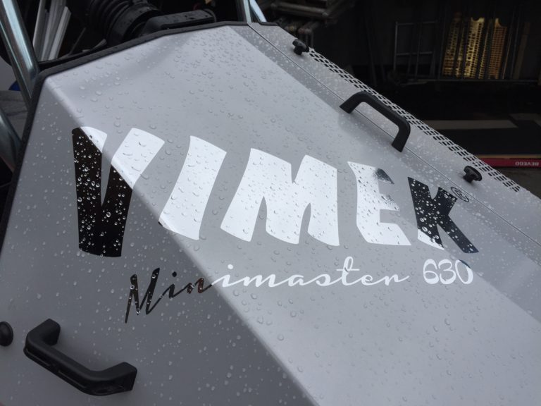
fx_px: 453
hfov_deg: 61.7
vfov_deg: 48.2
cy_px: 203
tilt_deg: -28.0
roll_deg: +1.6
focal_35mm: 29
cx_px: 270
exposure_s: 1/1319
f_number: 2.2
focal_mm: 4.15
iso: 32
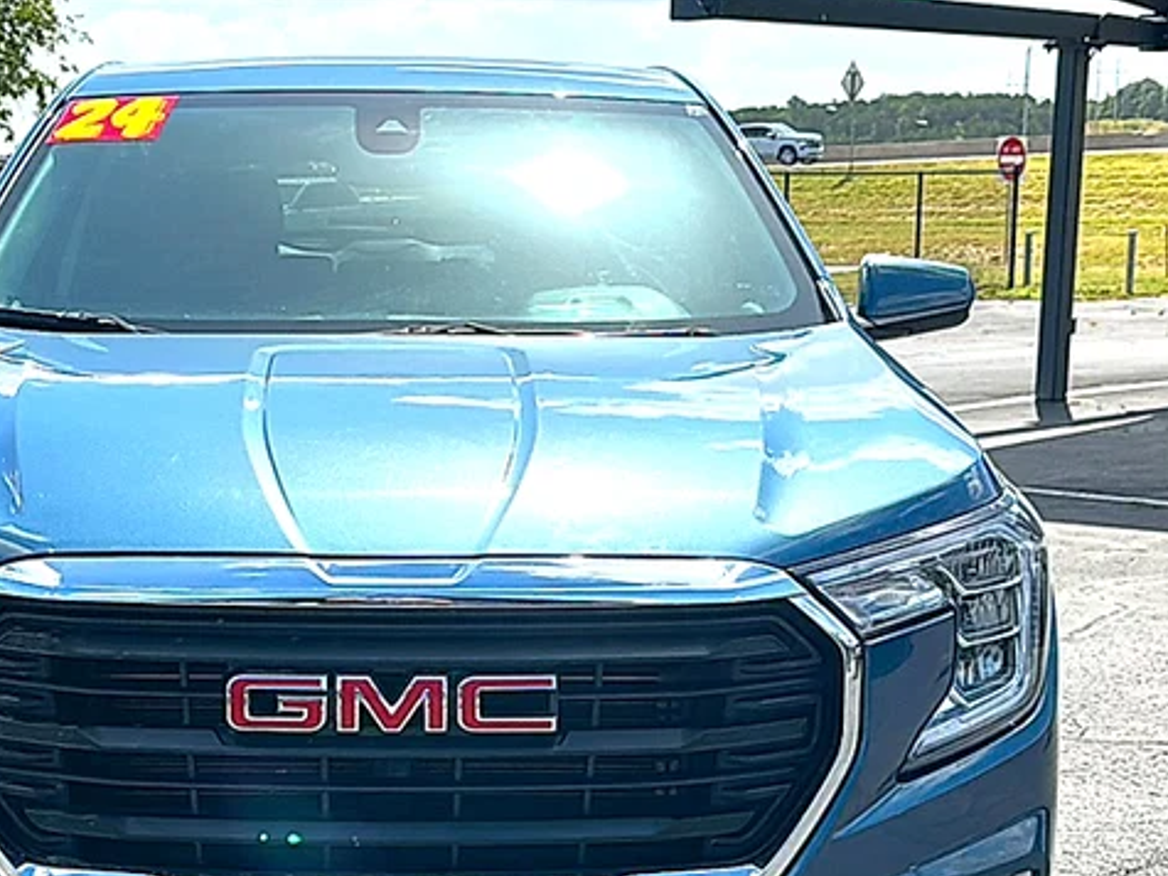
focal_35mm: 56
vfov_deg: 25.8
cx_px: 430
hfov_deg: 34.2
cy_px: 643
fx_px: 1889
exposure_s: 1/3891
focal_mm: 6.86
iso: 80
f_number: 1.78
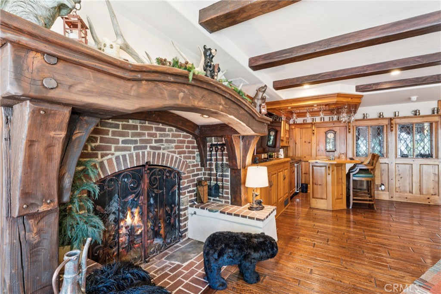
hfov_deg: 95.0
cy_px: 147
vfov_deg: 72.0
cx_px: 220
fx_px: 202
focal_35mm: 16
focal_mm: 16.5
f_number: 13
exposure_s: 6
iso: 100
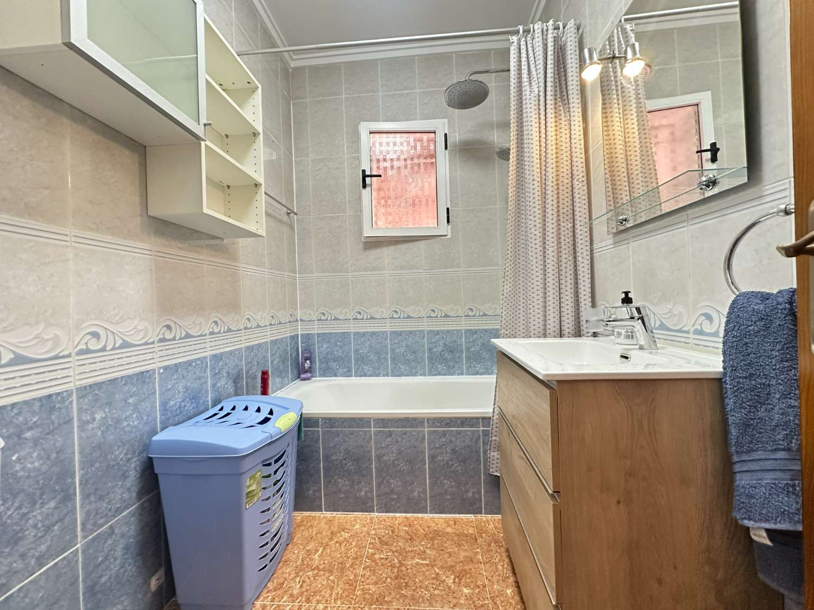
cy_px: 305
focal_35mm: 14
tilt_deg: -0.3
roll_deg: +1.1
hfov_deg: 102.1
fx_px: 329
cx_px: 407
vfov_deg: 85.7
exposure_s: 1/60
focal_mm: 2.22
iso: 400
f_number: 2.2
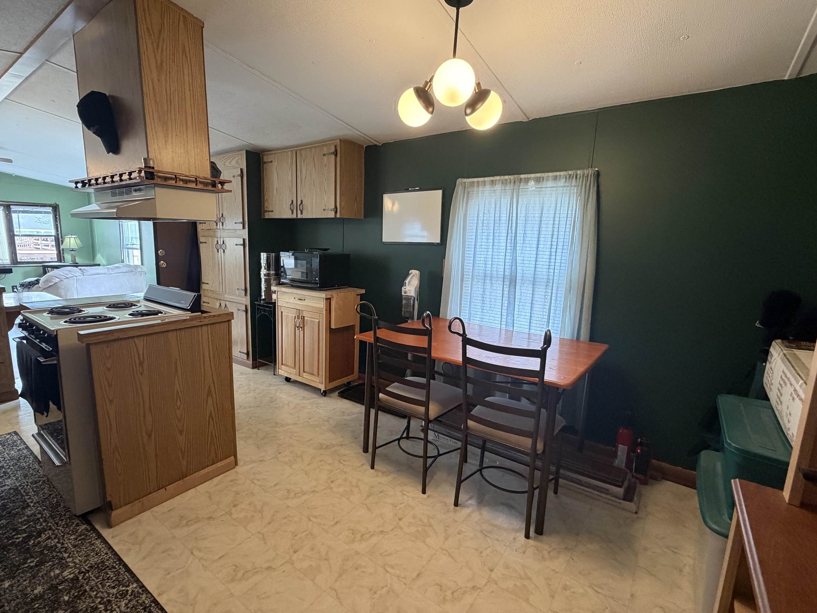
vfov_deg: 74.7
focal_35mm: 17
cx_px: 379
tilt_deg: -9.3
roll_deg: -2.1
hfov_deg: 90.9
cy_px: 308
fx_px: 401
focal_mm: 2.22
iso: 500
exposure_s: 1/60
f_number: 2.2
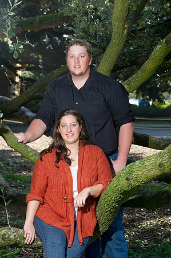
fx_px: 571
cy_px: 129
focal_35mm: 80
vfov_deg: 25.4
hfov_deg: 17.0
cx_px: 86
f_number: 5
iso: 320
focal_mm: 80
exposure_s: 1/200
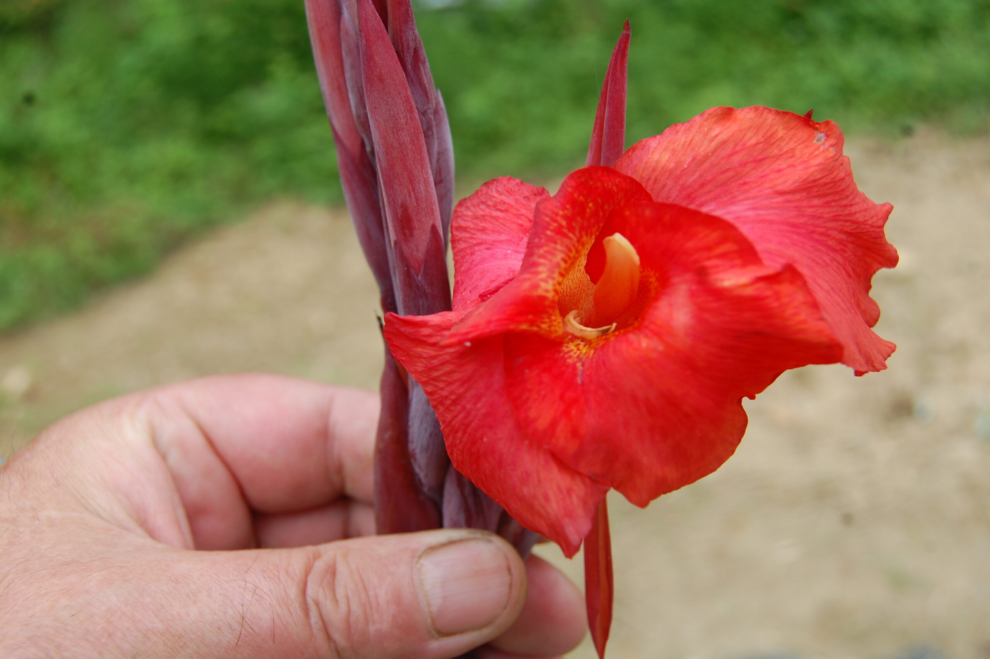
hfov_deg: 46.4
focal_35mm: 42
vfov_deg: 31.8
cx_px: 495
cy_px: 330
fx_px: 1154
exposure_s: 1/200
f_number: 7.1
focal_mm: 28
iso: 200
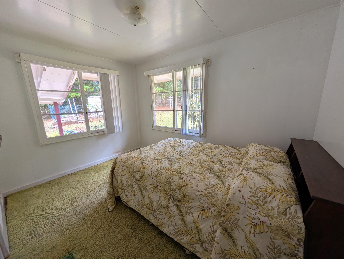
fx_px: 119
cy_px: 130
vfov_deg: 94.6
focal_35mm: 12
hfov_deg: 110.5
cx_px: 172
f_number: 1.7
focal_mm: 2.02
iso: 48
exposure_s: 1/51.9
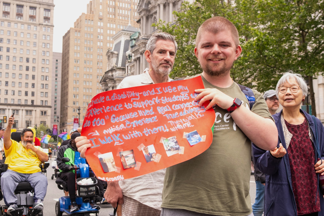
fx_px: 315
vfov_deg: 37.9
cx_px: 162
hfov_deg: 54.4
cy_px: 108
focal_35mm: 35
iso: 640
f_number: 4
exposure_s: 1/320
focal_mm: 23
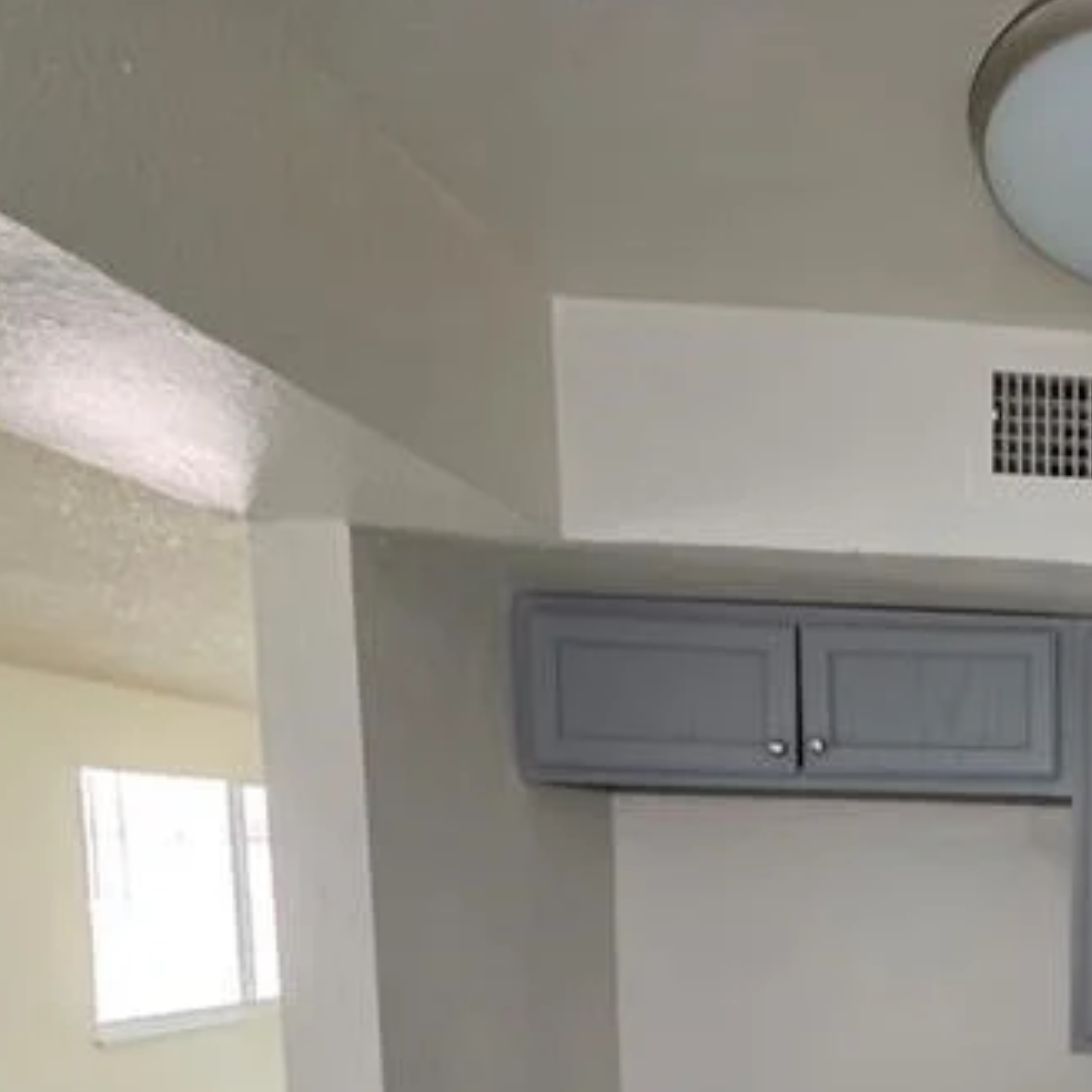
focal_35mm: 28
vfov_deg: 51.2
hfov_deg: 43.0
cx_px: 1232
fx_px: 999
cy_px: 965
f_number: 1.9
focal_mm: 2.2
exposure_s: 1/60
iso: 320
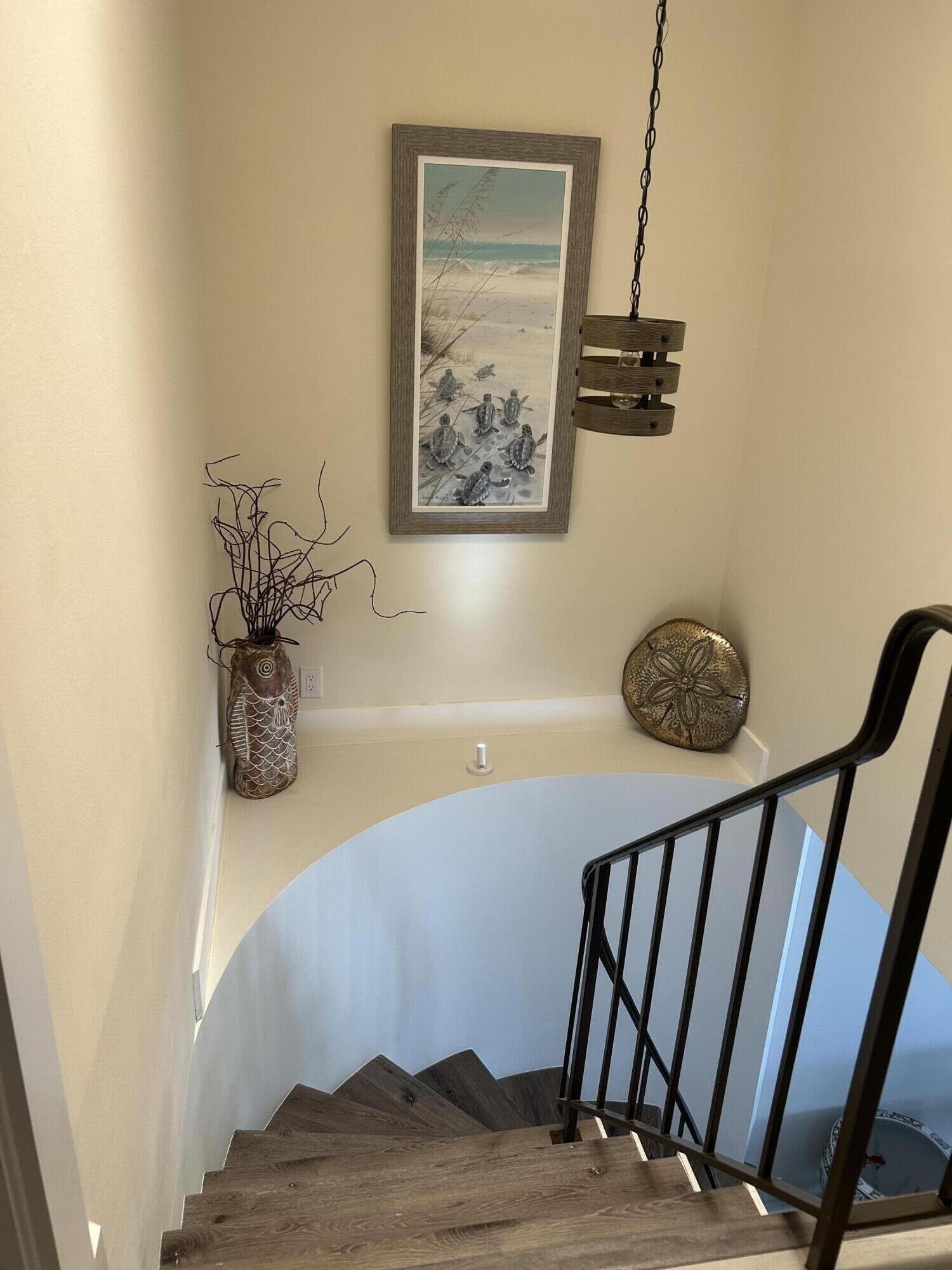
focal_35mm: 26
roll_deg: -2.5
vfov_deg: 67.3
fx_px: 953
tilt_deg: -21.7
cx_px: 476
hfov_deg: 53.1
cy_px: 635
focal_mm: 5.7
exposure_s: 1/121
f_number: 1.5
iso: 80
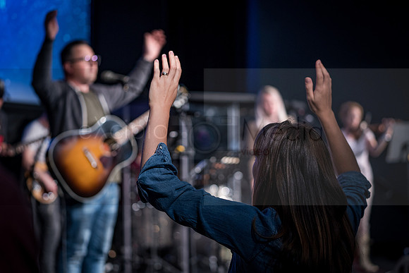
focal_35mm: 77
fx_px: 874
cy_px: 137
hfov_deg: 26.3
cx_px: 216
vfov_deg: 17.7
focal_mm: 73
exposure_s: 1/60
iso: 1000
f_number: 2.8
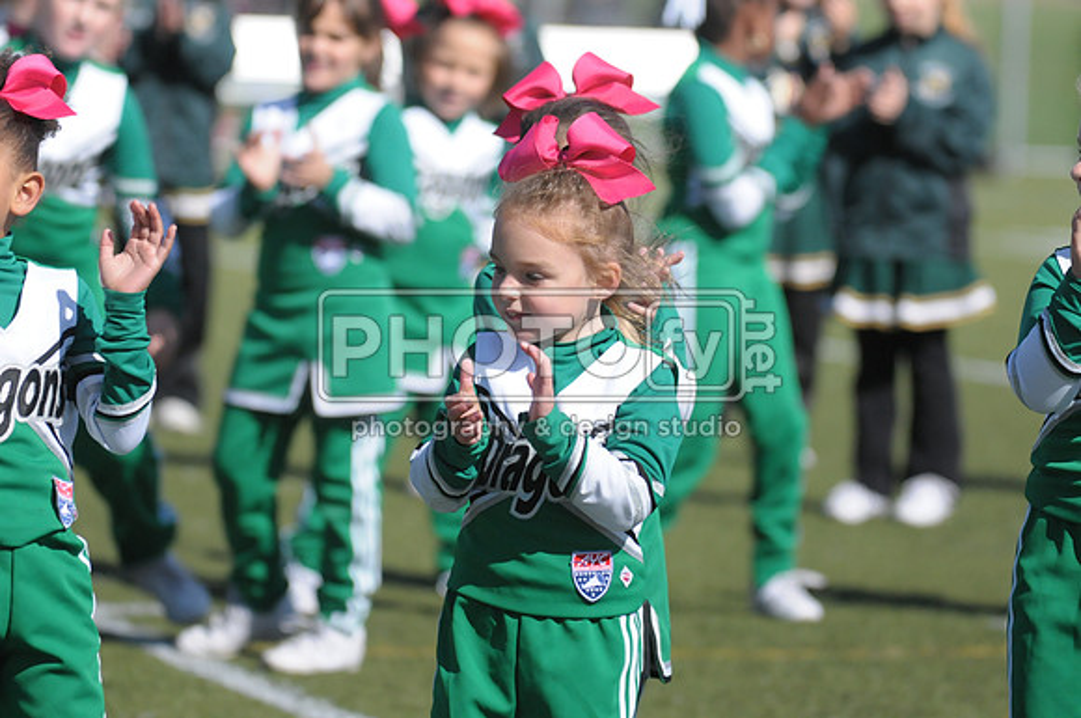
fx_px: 9895
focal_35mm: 330
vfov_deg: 4.2
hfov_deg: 6.3
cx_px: 540
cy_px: 359
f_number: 4
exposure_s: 1/8000
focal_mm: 220
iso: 1000
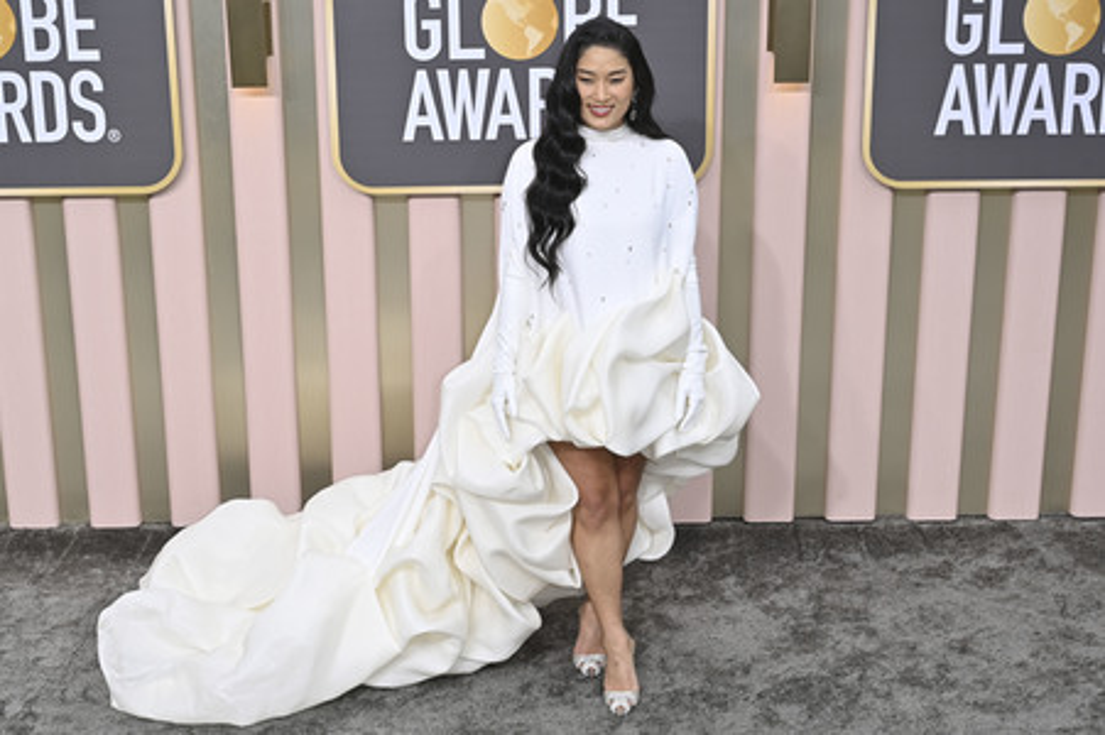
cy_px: 368
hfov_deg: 41.9
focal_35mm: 47
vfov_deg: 28.6
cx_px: 552
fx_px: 1442
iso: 320
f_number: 8
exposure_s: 1/200
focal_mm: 47
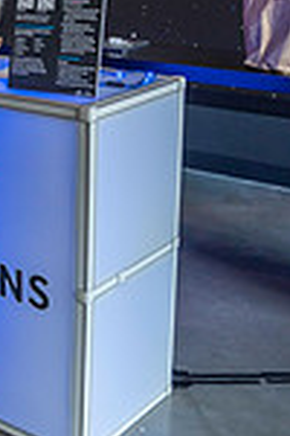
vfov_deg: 27.1
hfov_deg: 17.1
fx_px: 870
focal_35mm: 72
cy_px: 47
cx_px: -142
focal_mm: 24
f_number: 4.5
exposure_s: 1/200
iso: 3200
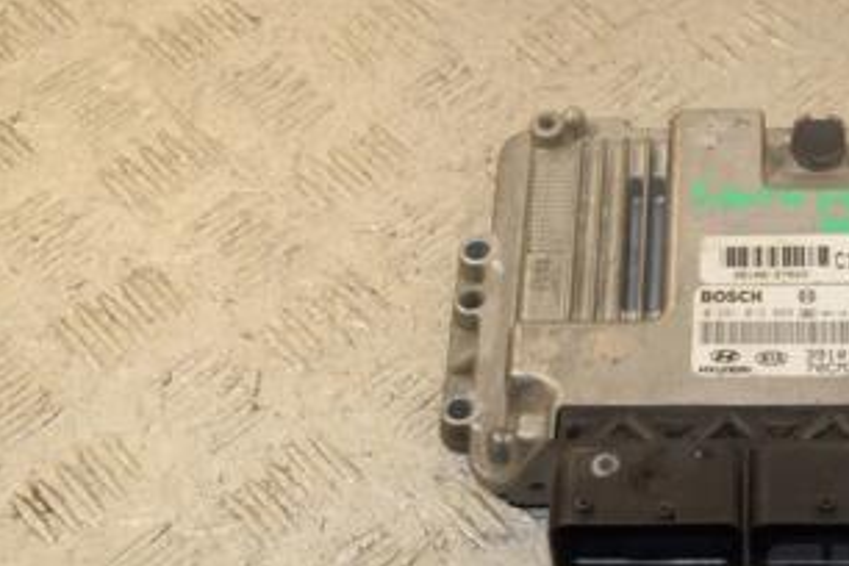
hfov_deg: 21.3
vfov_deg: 14.5
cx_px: 716
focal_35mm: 94
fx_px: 2217
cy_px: 216
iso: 800
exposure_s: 1/200
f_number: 8
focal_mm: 32
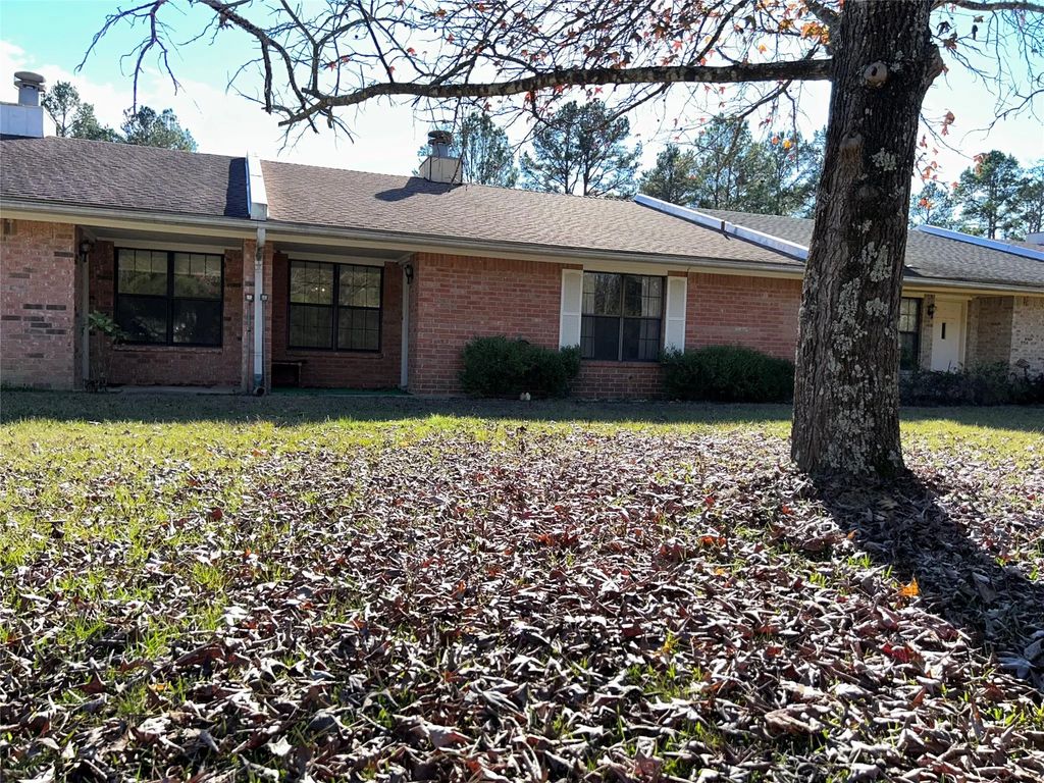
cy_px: 392
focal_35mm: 26
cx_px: 522
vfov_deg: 53.1
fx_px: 784
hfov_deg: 67.3
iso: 40
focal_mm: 5.7
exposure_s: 1/1779
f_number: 1.5
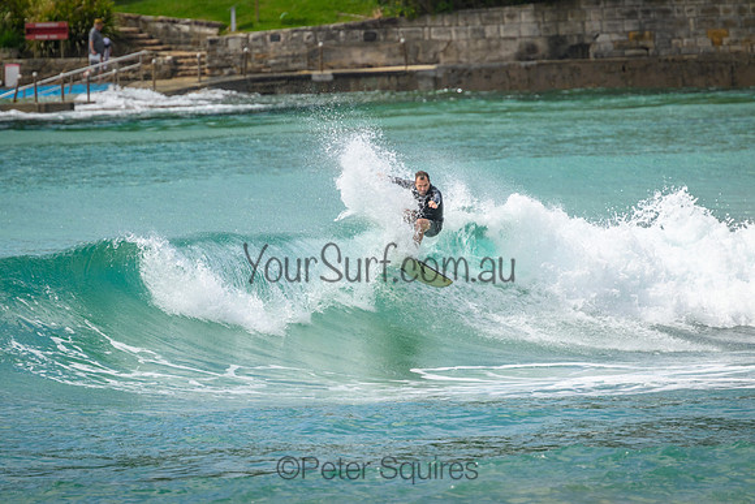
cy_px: 252
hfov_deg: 2.6
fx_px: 16781
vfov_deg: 1.7
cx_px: 378
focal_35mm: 800
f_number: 11
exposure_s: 1/2000
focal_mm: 800
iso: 800
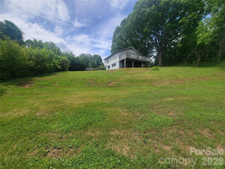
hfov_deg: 106.2
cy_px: 84
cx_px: 112
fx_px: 84
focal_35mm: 13
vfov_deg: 89.9
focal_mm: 2.2
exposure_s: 1/1804
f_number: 2.2
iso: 50
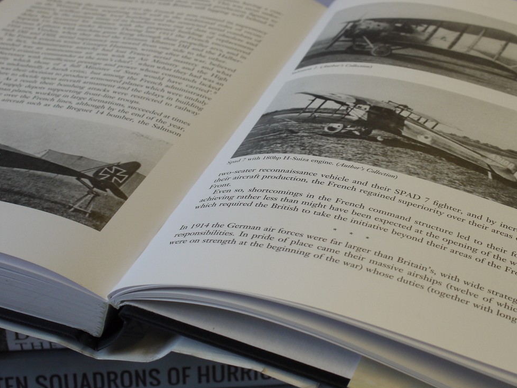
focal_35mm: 74
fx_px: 1105
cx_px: 292
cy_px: 188
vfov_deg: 19.9
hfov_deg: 26.3
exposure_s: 1/100
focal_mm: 30
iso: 400
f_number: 7.1
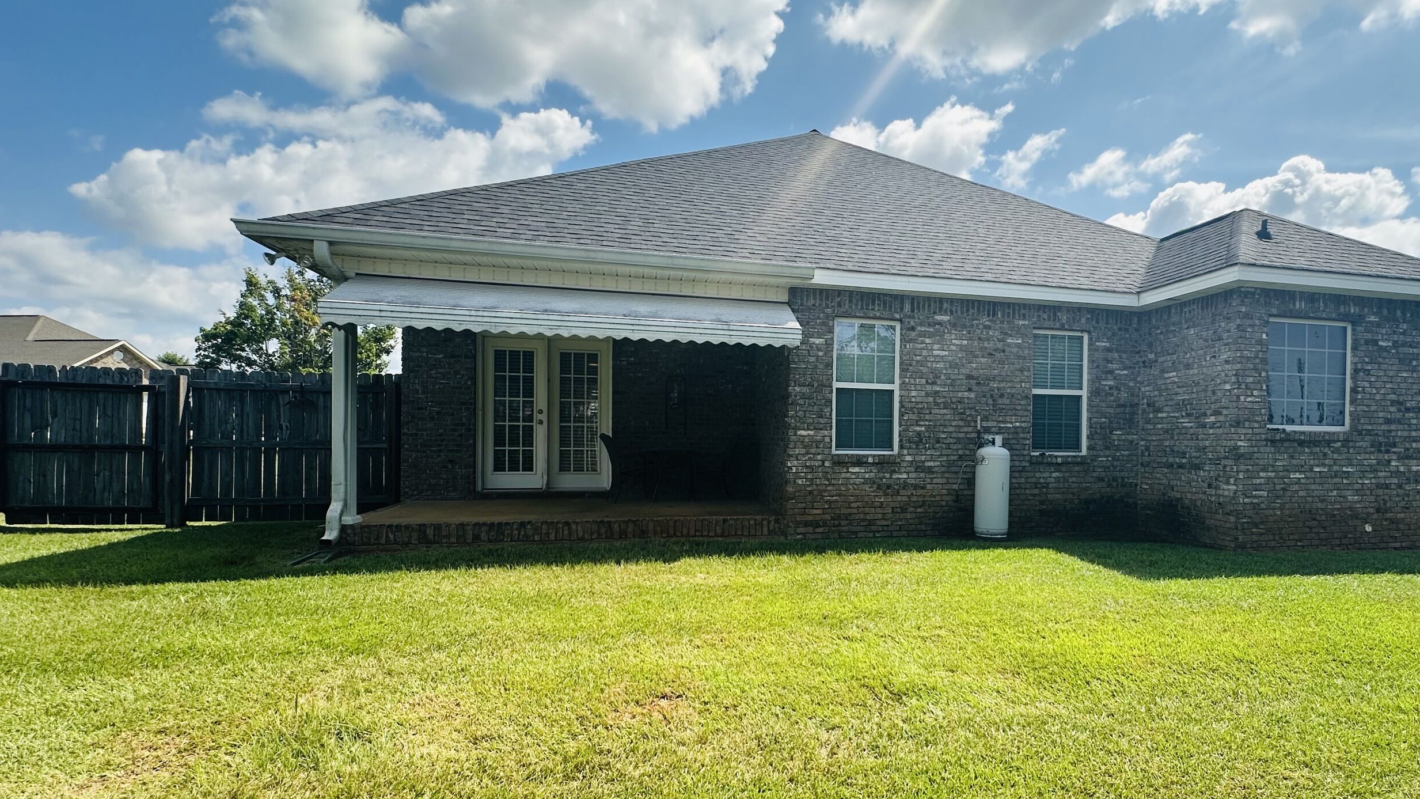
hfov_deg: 88.6
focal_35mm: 19
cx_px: 841
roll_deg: -0.8
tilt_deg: -0.1
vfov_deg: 58.2
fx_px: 715
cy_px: 447
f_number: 2.2
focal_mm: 2.22
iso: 50
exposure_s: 1/1319
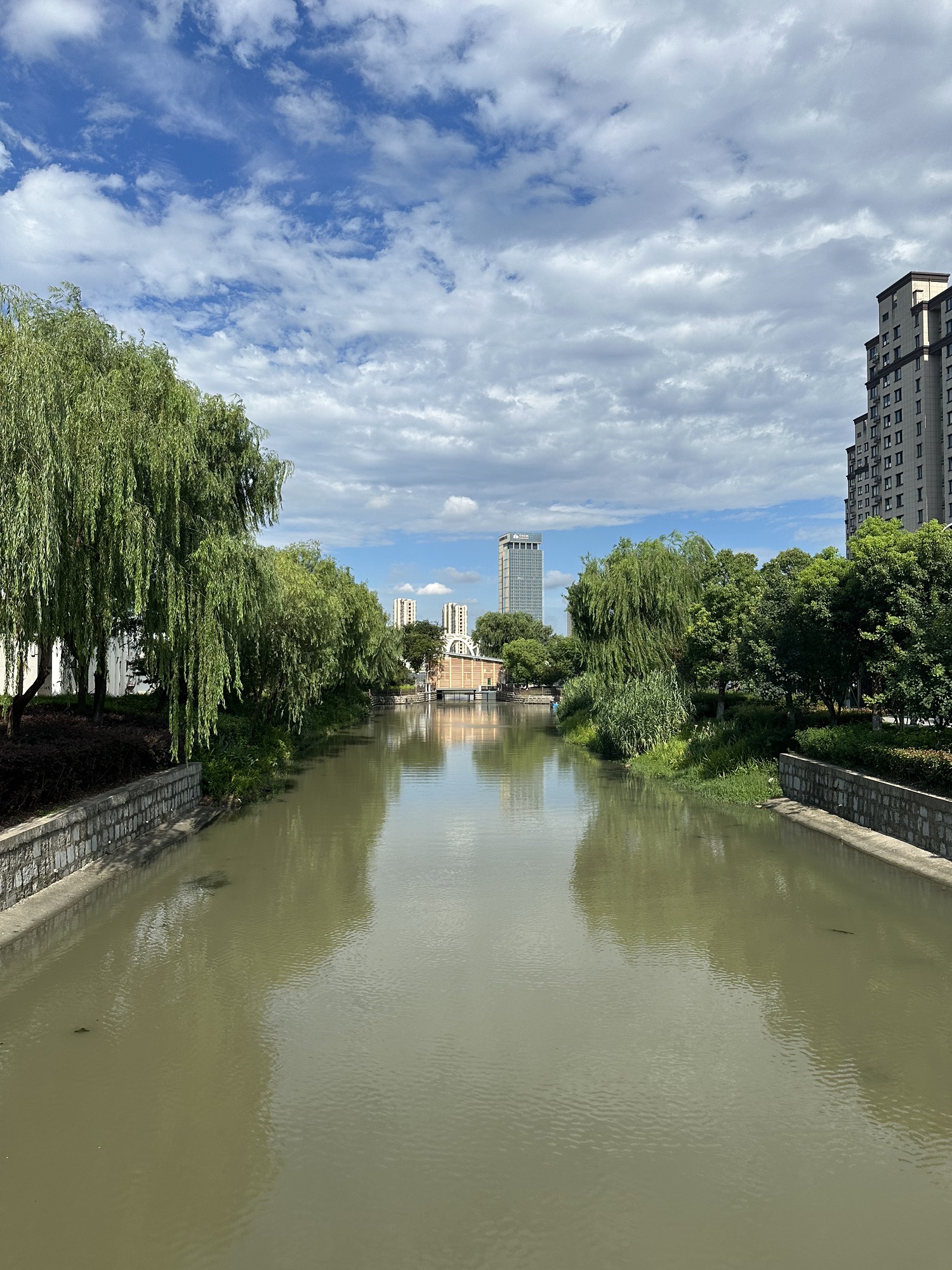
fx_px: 880
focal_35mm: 24
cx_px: 476
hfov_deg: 56.8
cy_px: 635
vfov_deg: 71.6
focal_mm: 6.86
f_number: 1.78
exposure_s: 1/6211
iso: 80
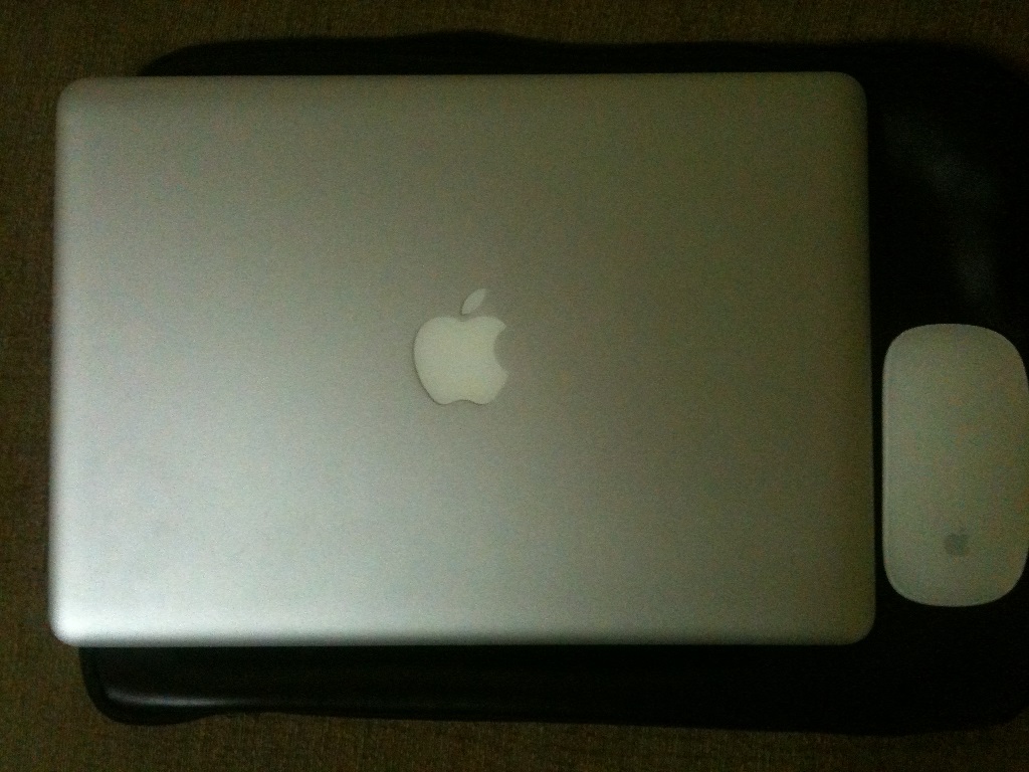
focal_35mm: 35
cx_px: 514
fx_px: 1040
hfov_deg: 52.6
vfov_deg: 40.7
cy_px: 386
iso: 400
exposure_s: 1/17
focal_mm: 3.85
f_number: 2.8
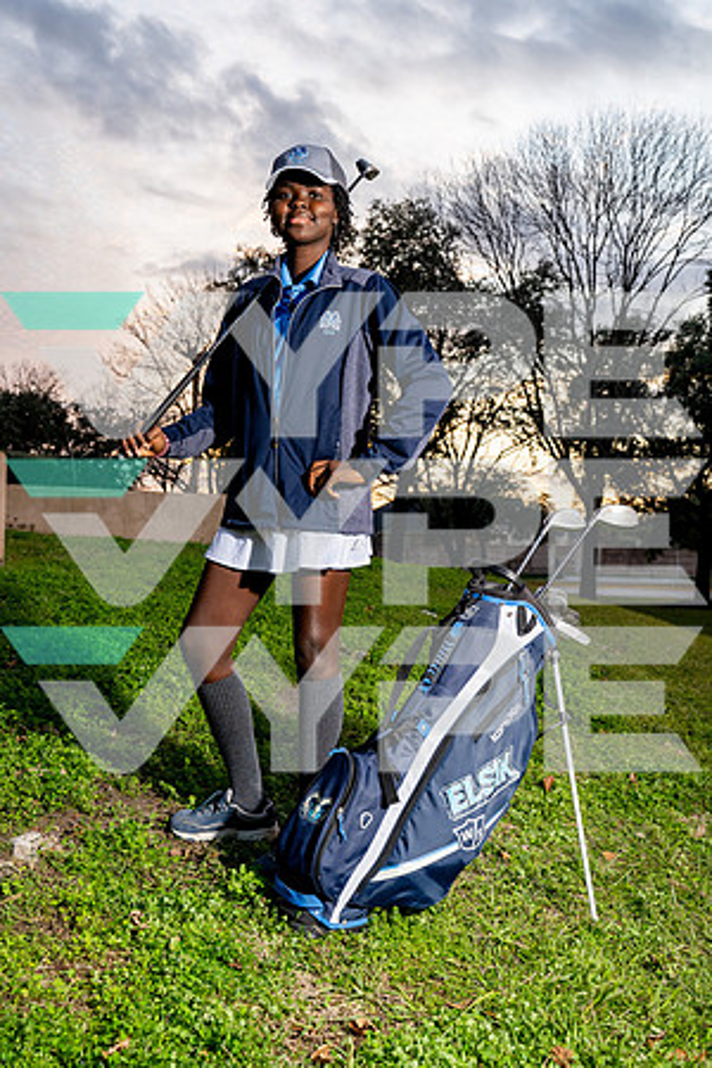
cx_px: 356
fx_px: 1127
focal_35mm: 38
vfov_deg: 50.7
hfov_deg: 35.1
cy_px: 534
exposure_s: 1/250
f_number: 5.6
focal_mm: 38
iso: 800
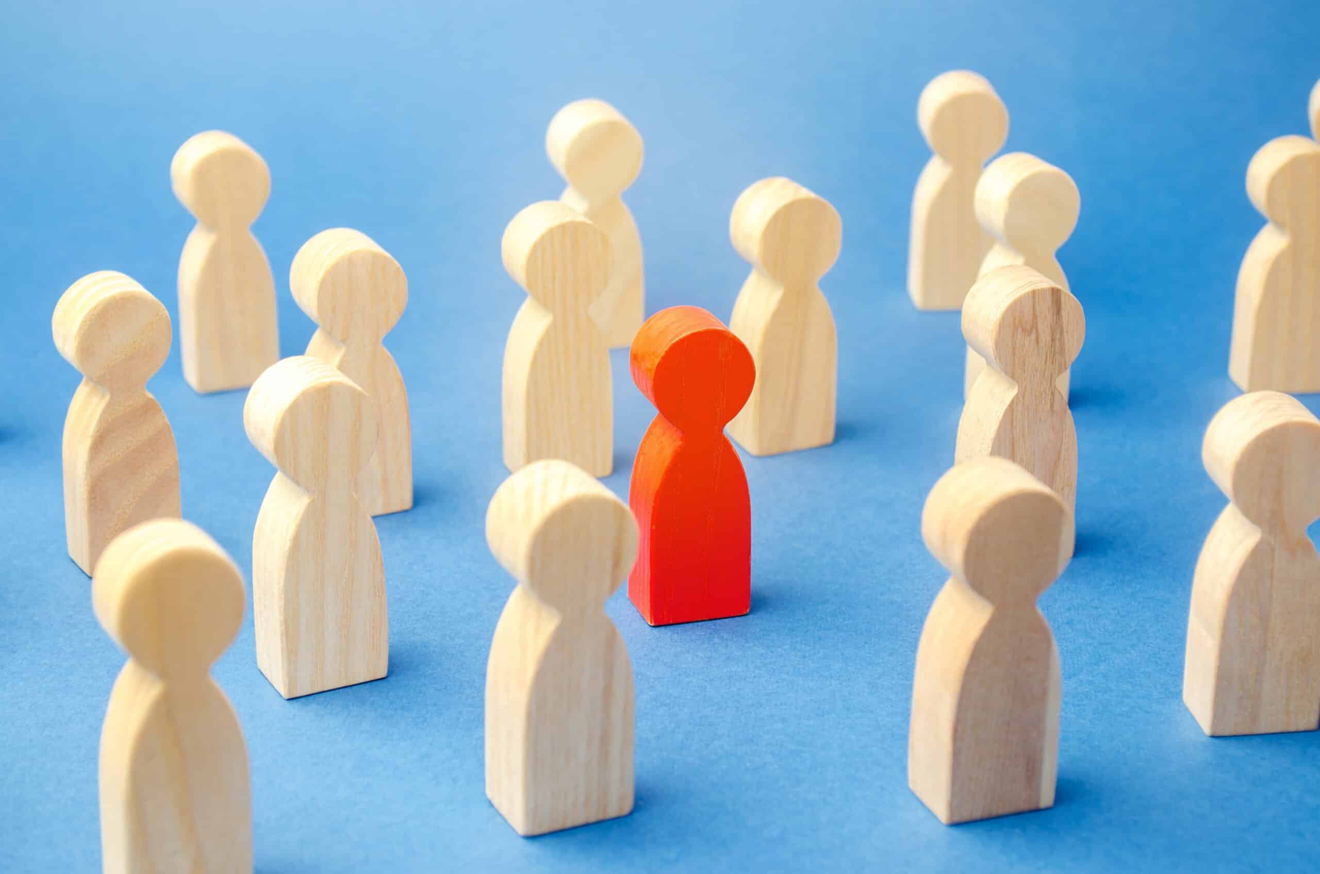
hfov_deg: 28.1
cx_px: 660
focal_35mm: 72
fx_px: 2635
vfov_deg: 18.8
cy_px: 437
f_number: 7.1
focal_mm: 48
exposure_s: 1/100
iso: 100
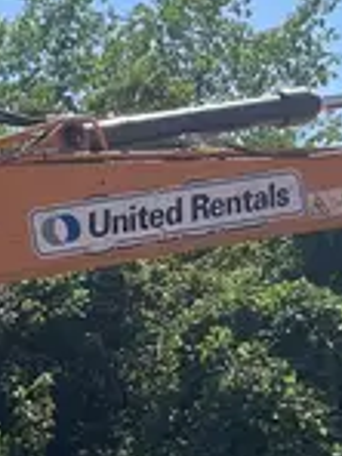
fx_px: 1699
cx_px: -191
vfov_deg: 14.9
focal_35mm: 129
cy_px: 488
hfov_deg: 11.0
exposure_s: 1/3876
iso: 50
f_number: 1.6
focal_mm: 5.1
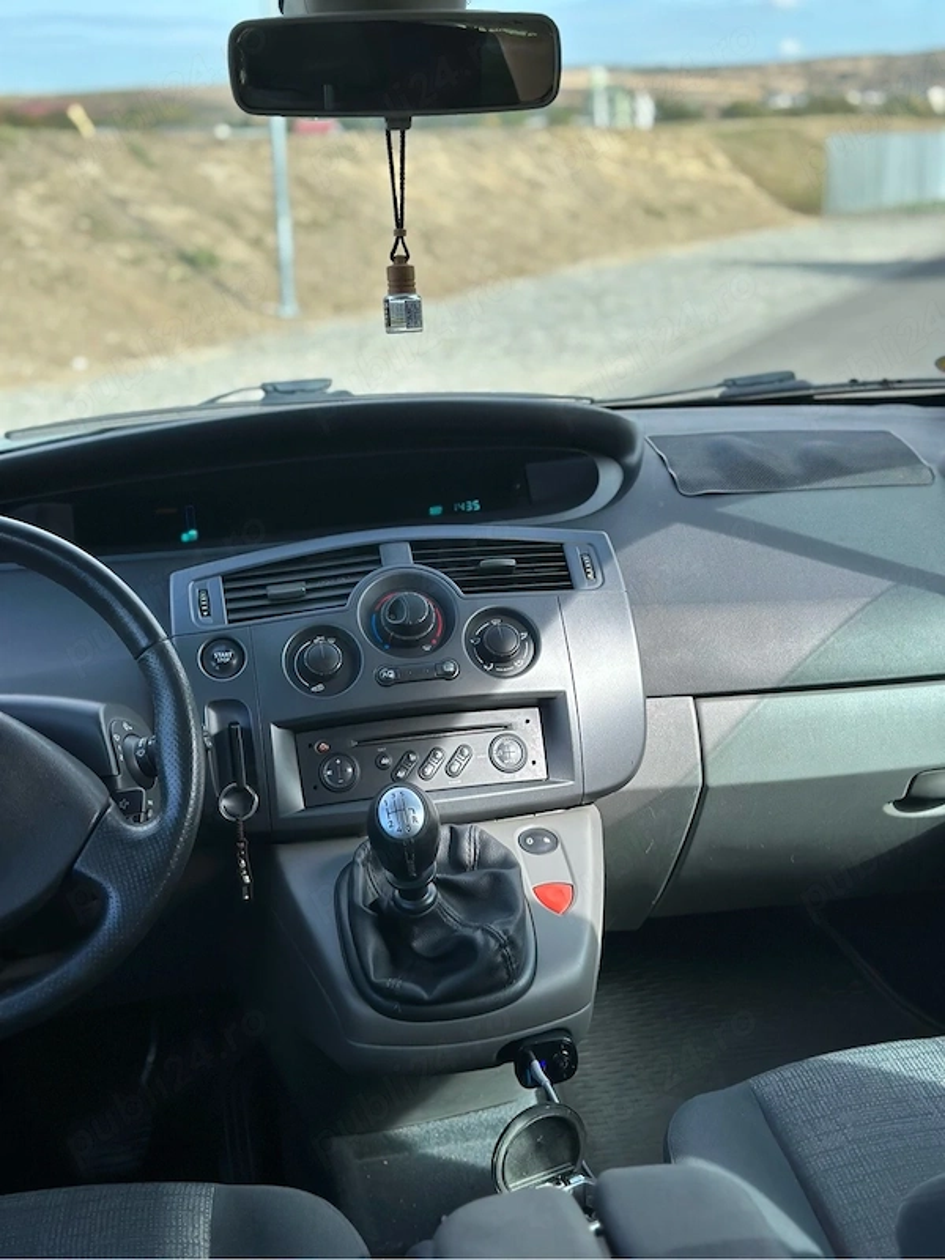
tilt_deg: -14.5
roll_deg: +2.2
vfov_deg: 39.7
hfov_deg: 30.3
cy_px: 630
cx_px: 472
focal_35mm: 48
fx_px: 1747
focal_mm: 6.86
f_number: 1.78
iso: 80
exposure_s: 1/1453
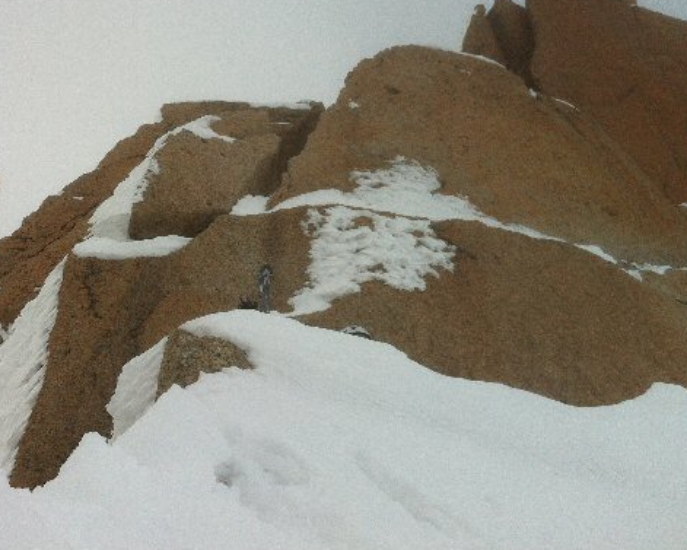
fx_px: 997
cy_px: 209
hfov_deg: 37.7
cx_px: 244
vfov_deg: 30.7
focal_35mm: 49
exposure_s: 1/862
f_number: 2.8
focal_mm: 3.85
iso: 80
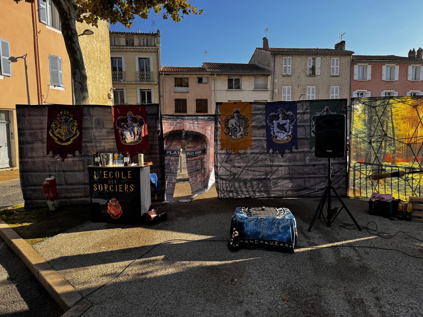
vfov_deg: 56.8
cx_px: 212
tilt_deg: -5.1
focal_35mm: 24
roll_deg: +1.3
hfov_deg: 71.6
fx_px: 293
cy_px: 158
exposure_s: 1/1488
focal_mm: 6.76
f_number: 1.78
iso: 80
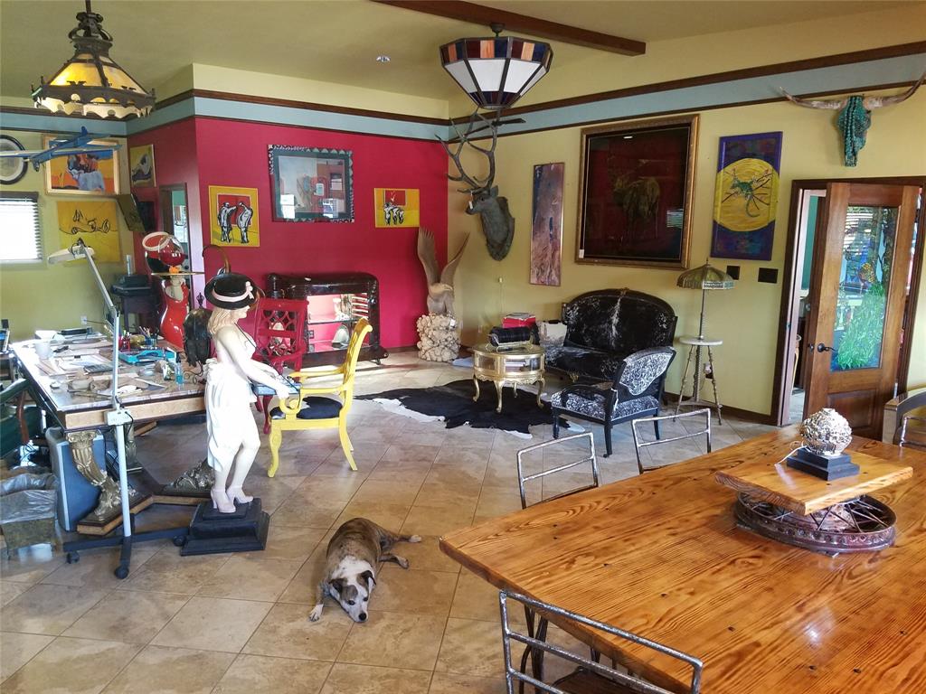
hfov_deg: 67.3
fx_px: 696
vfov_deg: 53.1
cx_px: 463
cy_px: 347
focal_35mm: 26
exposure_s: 1/17
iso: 250
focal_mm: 4.2
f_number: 1.7
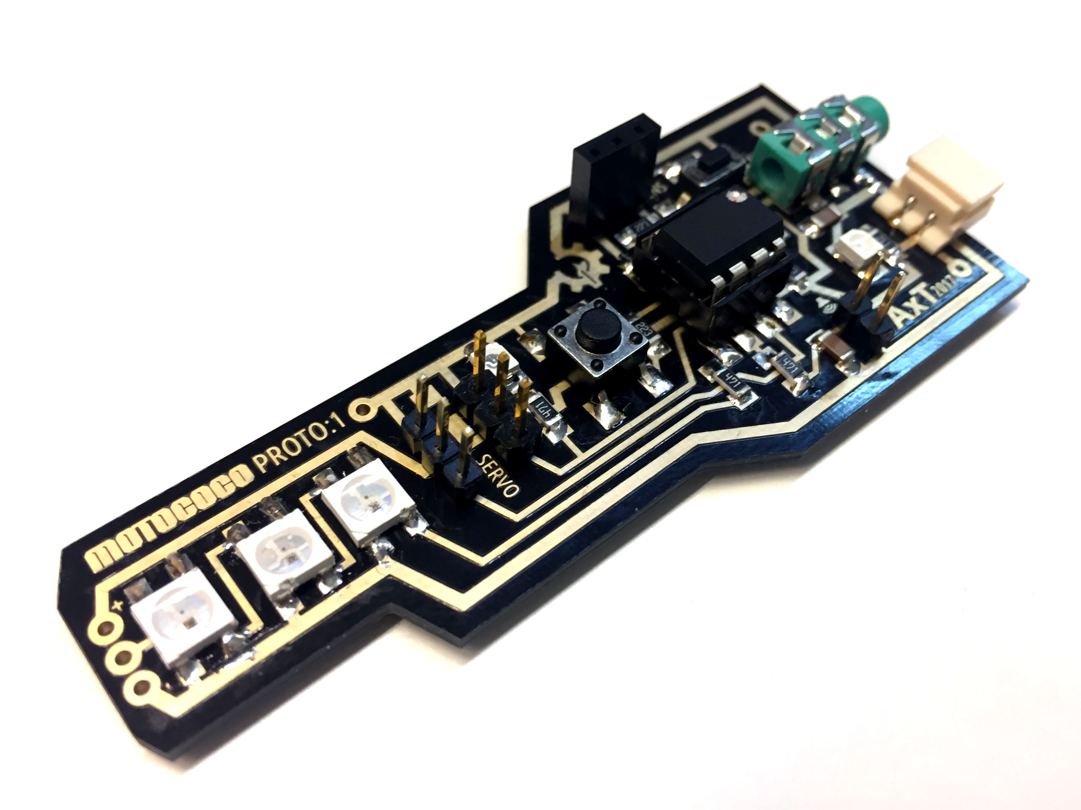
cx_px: 540
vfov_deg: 48.2
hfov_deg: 61.7
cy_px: 405
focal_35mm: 29
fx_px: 906
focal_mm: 4.15
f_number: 2.2
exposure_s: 1/33
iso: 80
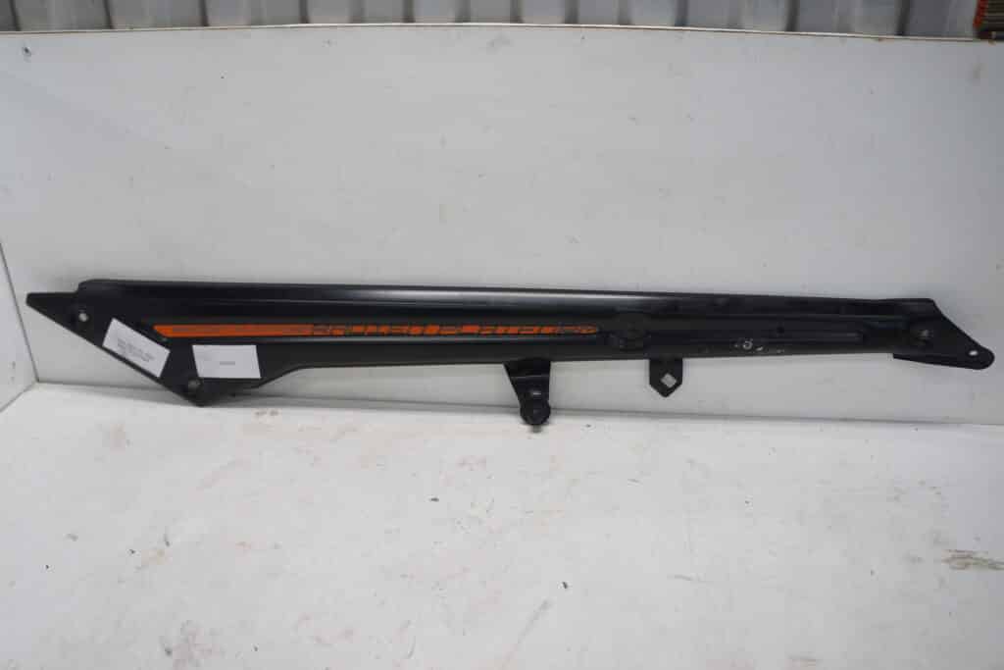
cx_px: 502
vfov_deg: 47.9
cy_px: 335
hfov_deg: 67.4
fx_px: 753
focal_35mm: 27
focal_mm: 18
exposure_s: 1/60
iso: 125
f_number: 4
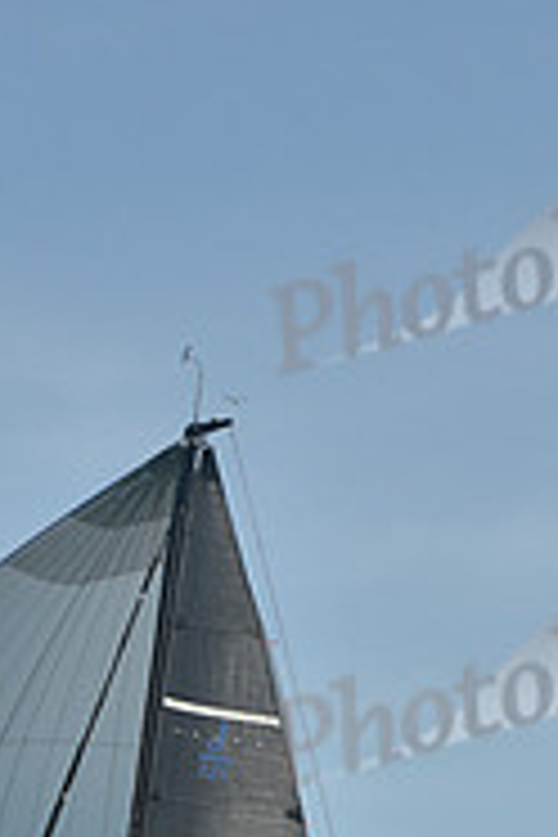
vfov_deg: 7.3
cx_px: 38
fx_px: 6509
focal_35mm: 280
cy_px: 972
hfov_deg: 4.9
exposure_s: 1/640
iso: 250
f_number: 10
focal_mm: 90
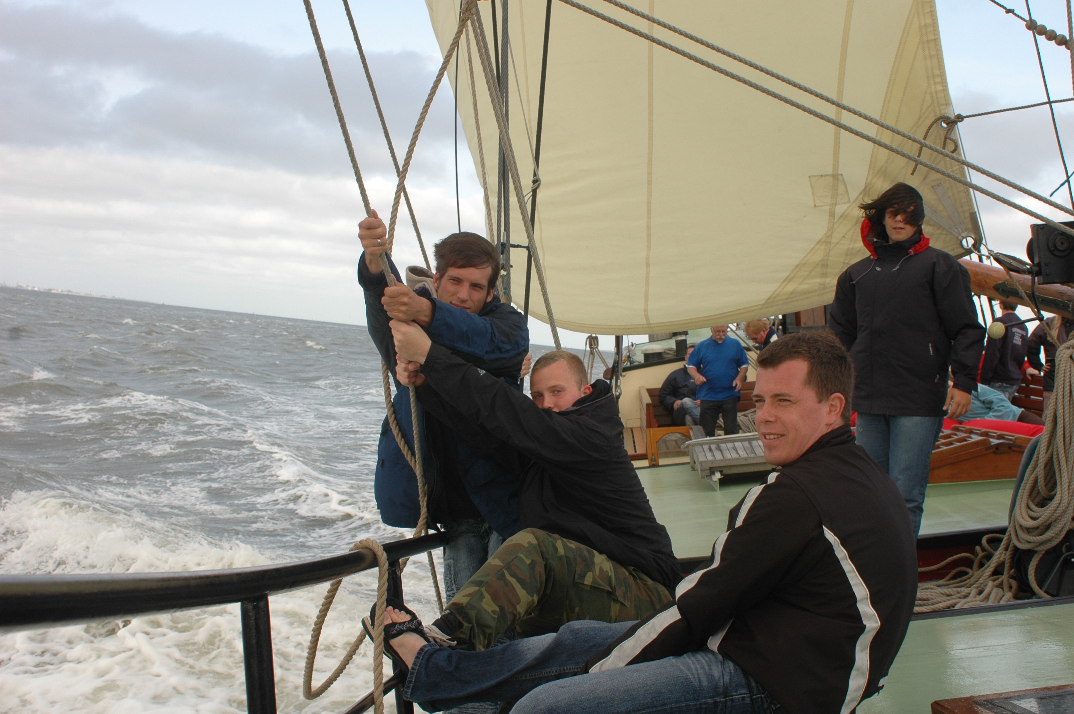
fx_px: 1386
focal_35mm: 46
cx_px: 537
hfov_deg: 42.4
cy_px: 357
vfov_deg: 28.9
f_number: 8
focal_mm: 31
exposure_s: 1/250
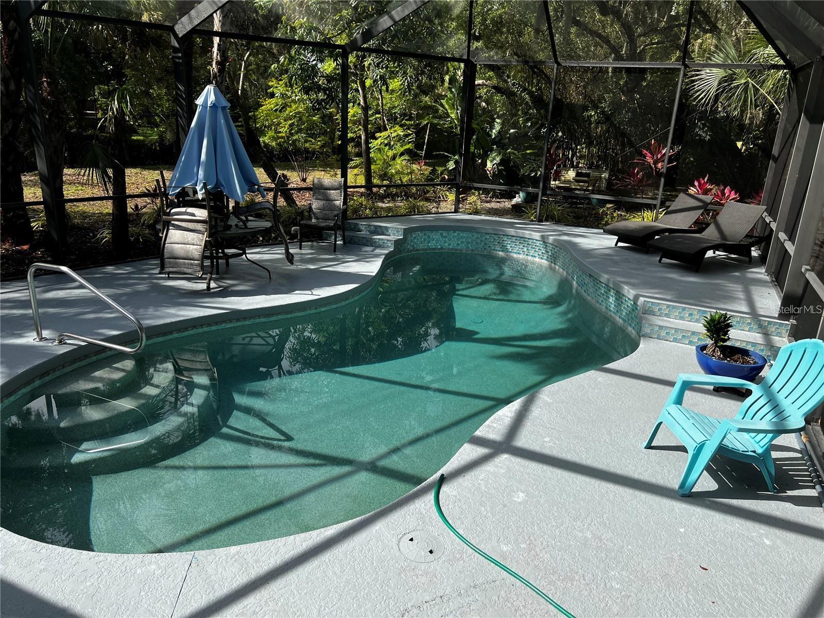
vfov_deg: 53.1
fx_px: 619
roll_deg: -3.0
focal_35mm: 26
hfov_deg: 67.3
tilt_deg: -17.9
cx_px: 412
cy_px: 309
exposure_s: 1/2045
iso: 50
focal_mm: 5.7
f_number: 1.5
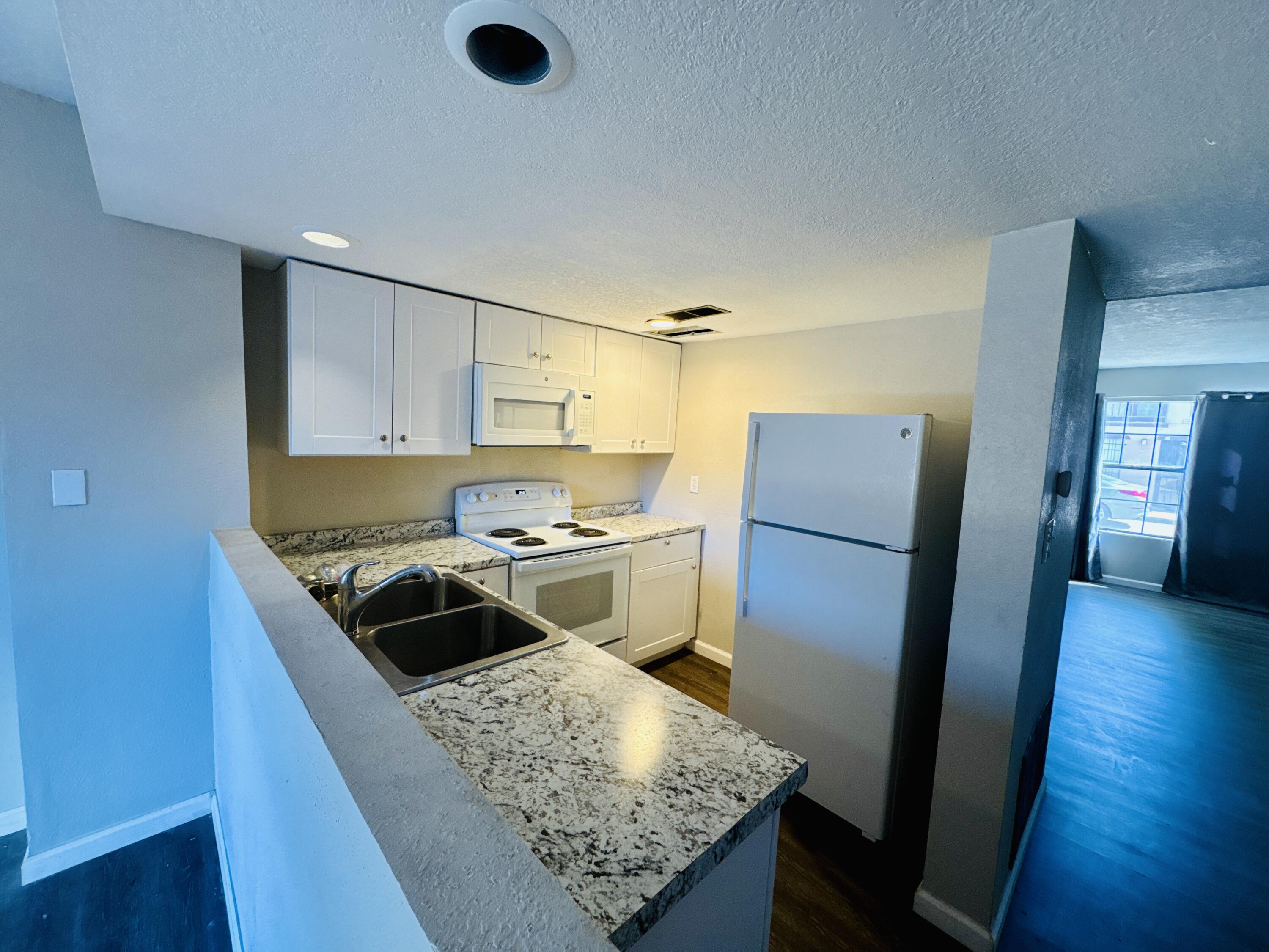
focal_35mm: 14
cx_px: 634
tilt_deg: -5.3
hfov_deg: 102.1
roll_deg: -2.4
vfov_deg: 85.7
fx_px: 513
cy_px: 476
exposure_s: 1/60
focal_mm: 2.22
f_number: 2.2
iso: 160
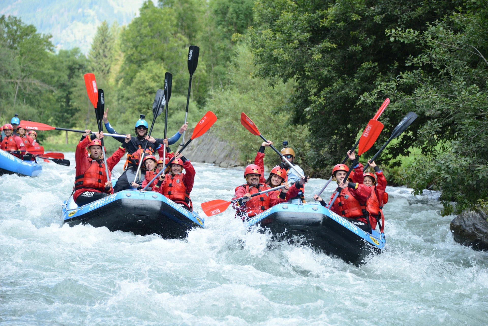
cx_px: 244
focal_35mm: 125
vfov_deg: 11.0
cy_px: 163
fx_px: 1695
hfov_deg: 16.4
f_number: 5.6
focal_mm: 125
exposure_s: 1/1250
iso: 1800
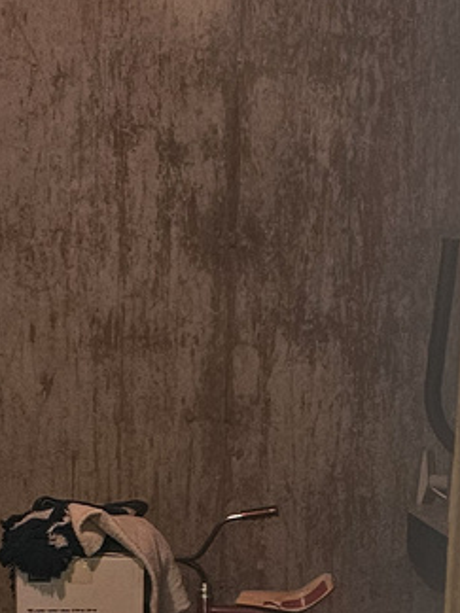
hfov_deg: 13.6
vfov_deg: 17.5
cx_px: 220
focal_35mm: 109
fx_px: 1931
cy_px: 658
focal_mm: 6.3
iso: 200
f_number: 1.7
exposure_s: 1/120
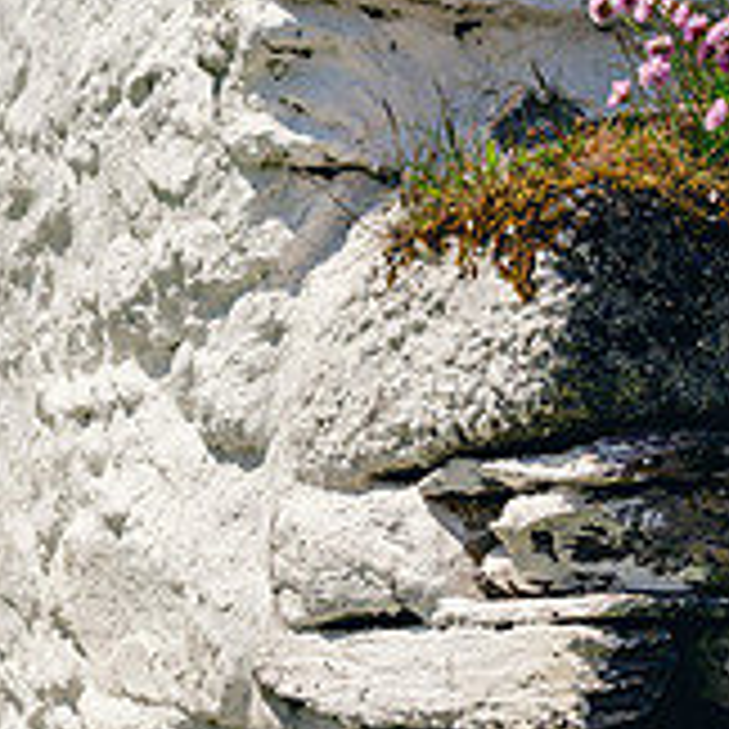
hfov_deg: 20.4
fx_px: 2025
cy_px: 200
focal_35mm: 85
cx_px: 468
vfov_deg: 20.3
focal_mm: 28
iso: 200
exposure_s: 1/1000
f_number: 8
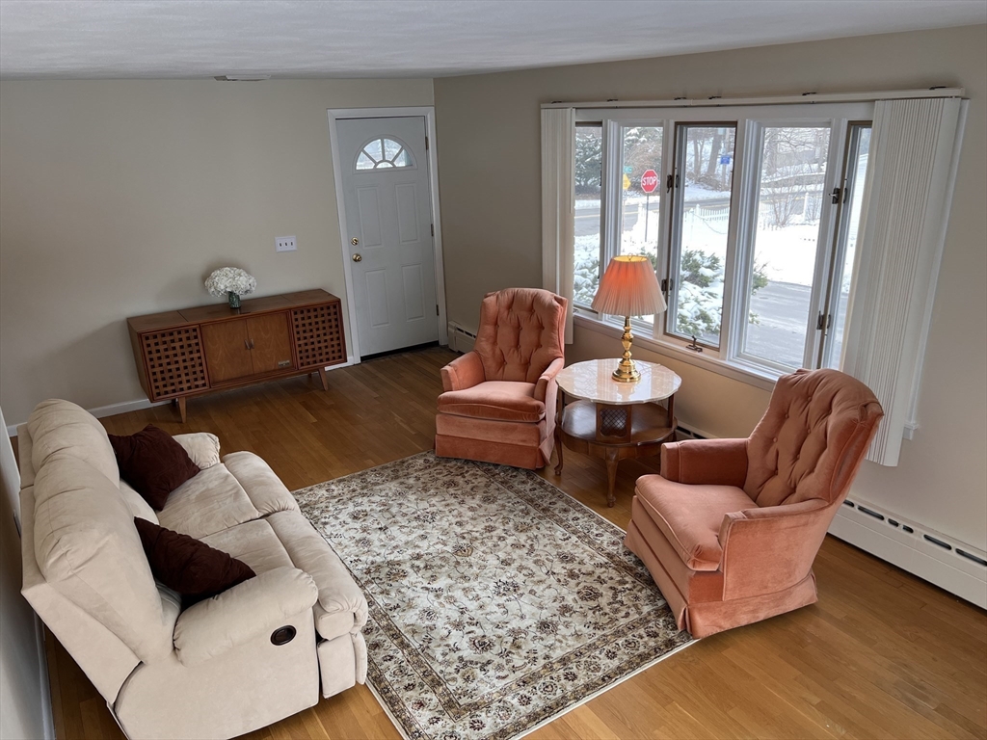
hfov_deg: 67.3
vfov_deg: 53.1
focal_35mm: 26
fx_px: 741
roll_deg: +2.4
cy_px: 370
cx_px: 494
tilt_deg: -20.5
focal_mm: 5.7
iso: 50
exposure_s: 1/170
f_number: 1.5
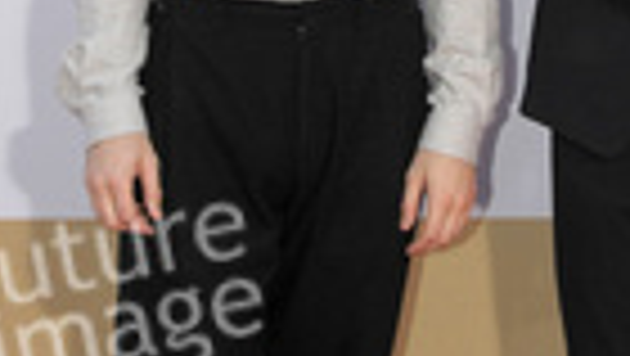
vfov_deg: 8.4
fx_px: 2407
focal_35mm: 144
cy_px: 86
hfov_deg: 14.8
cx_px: 524
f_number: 5
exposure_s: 1/200
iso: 320
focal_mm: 32
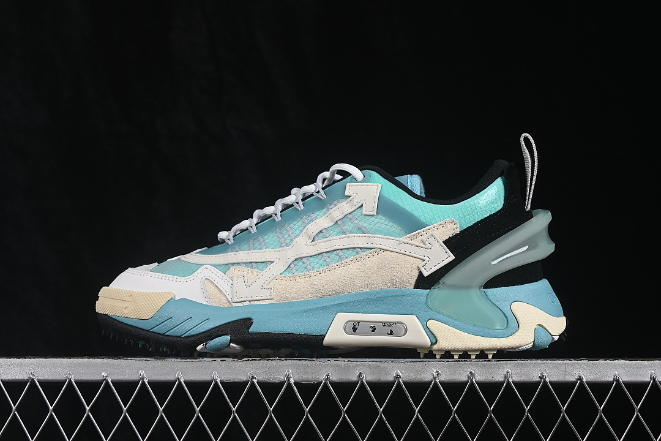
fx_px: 1377
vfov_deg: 18.2
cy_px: 220
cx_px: 330
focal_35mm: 75
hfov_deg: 27.0
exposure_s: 1/80
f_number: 8
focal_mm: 50
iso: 160
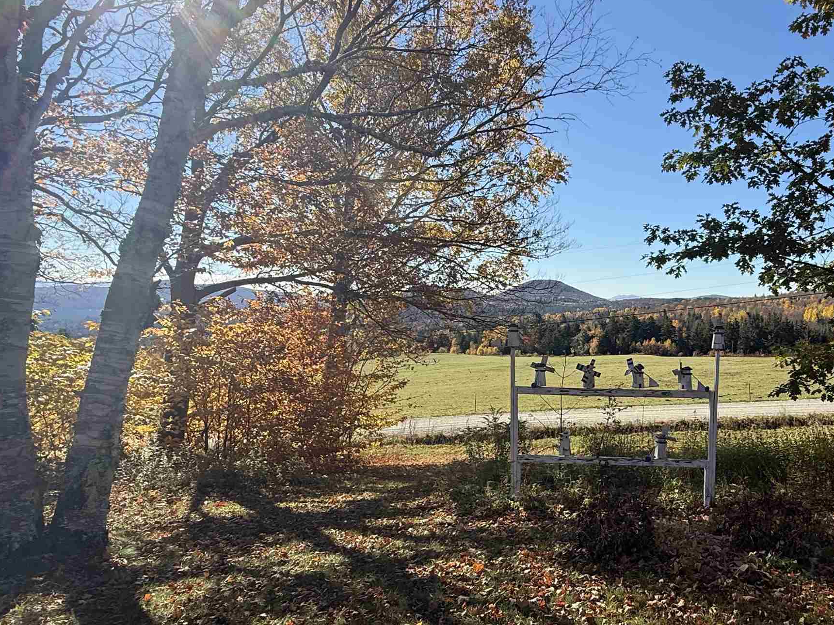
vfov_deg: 54.8
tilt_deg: -5.2
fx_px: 602
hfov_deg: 66.9
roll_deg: -1.0
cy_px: 346
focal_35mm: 25
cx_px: 577
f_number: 2.2
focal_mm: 2.22
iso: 50
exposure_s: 1/1399
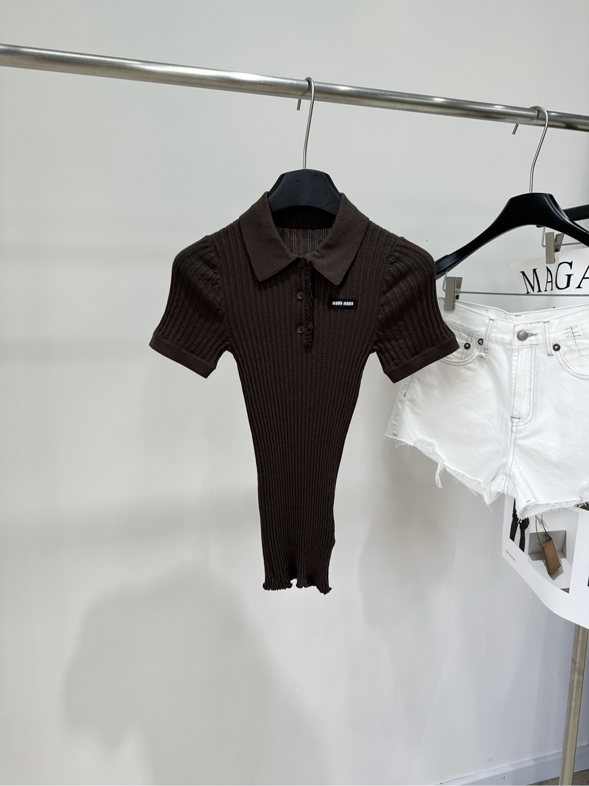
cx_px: 294
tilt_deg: -9.0
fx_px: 545
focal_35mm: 24
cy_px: 393
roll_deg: -1.5
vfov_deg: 71.6
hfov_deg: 56.8
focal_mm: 6.86
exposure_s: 1/228
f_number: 1.78
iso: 64
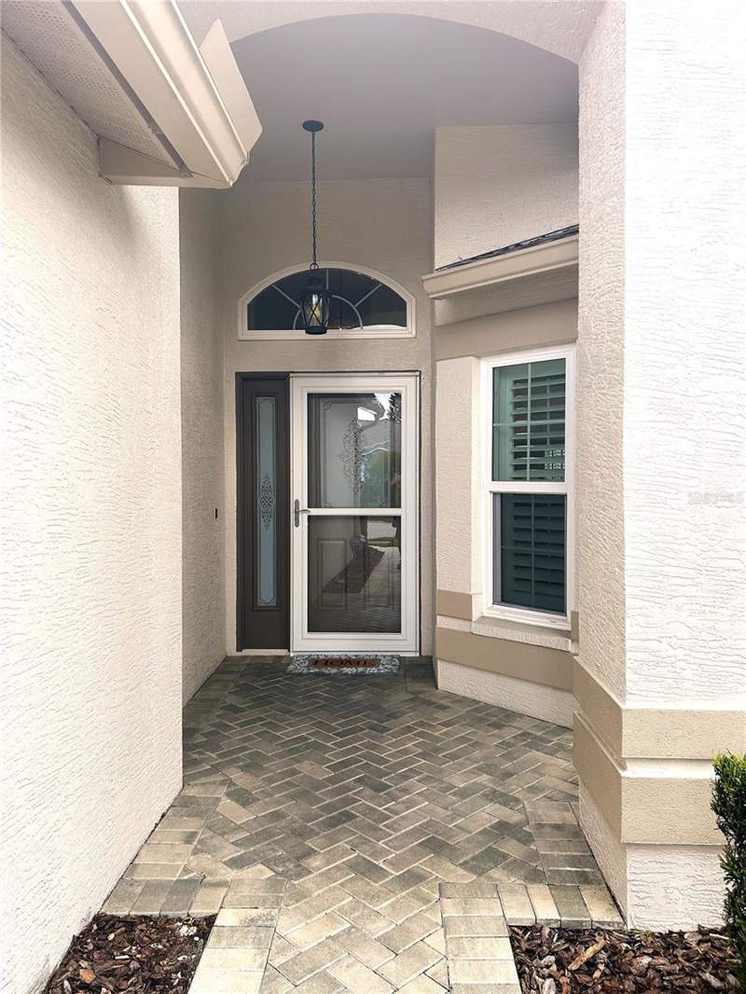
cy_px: 497
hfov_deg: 53.1
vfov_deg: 67.3
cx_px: 373
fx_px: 747
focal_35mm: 26
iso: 50
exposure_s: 1/654
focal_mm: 5.7
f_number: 1.5
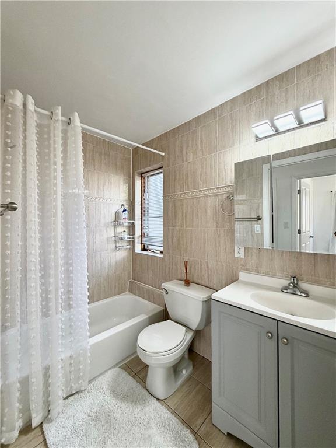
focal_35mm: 14
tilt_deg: +1.0
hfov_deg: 85.7
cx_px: 168
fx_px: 181
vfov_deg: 102.1
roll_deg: -0.4
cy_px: 224
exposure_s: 1/120
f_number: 2.2
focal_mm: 2.22
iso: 250
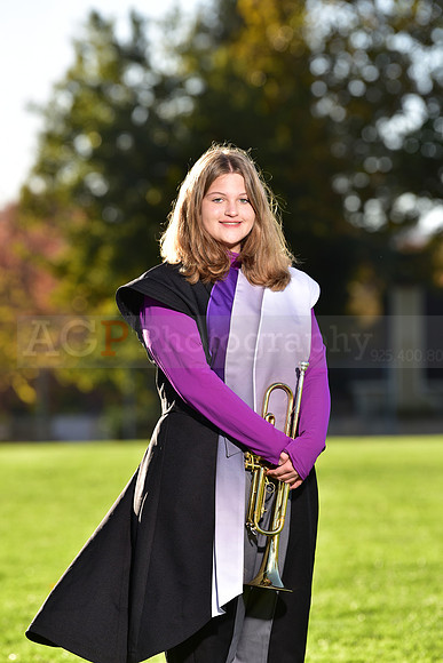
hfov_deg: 6.9
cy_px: 332
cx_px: 222
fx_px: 3689
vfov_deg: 10.3
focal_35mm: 200
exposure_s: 1/250
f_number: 5
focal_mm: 200
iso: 80
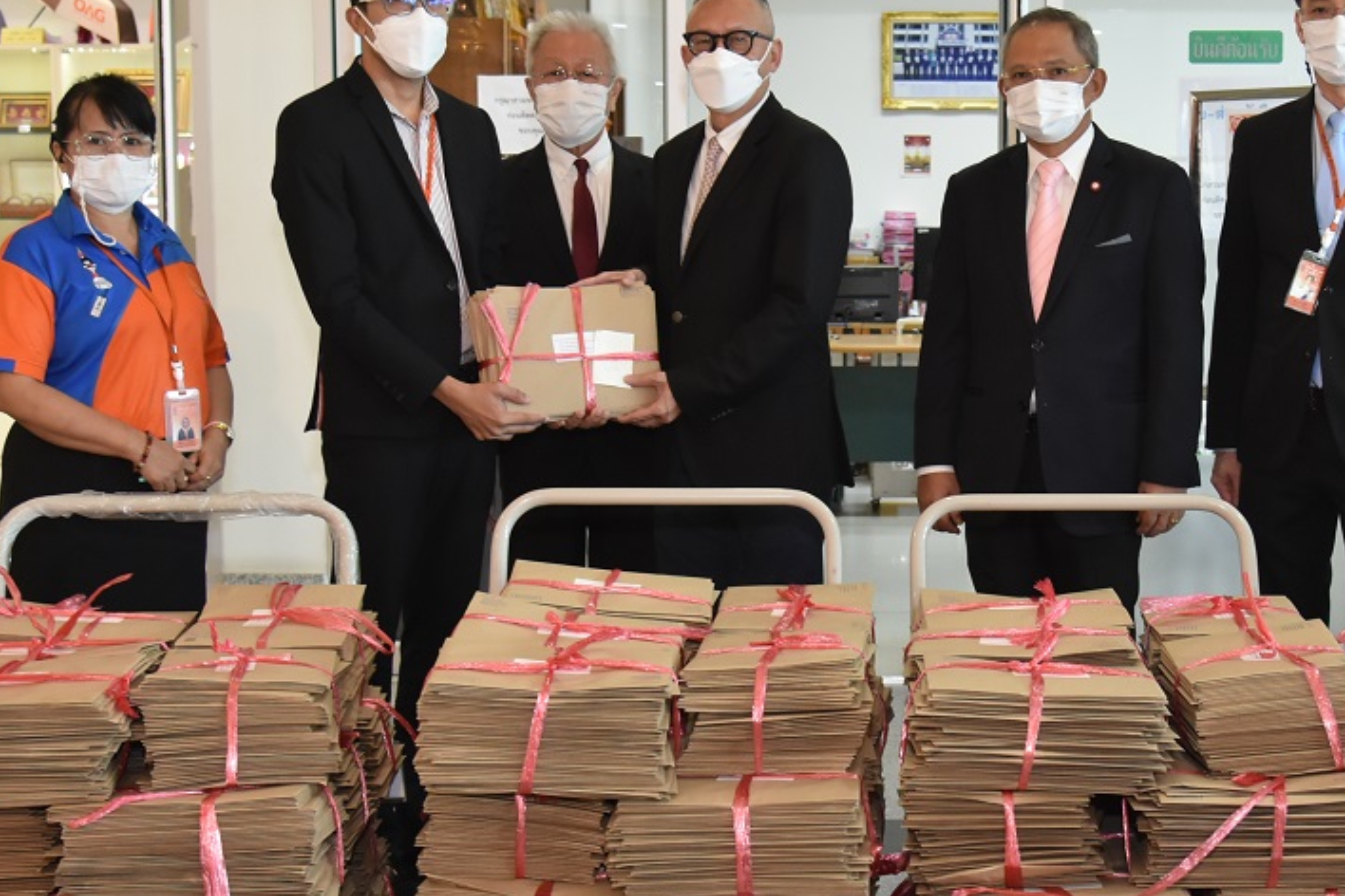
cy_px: 478
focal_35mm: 61
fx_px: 2279
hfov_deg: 32.6
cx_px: 880
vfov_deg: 22.3
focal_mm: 24
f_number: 4
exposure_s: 1/60
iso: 1250
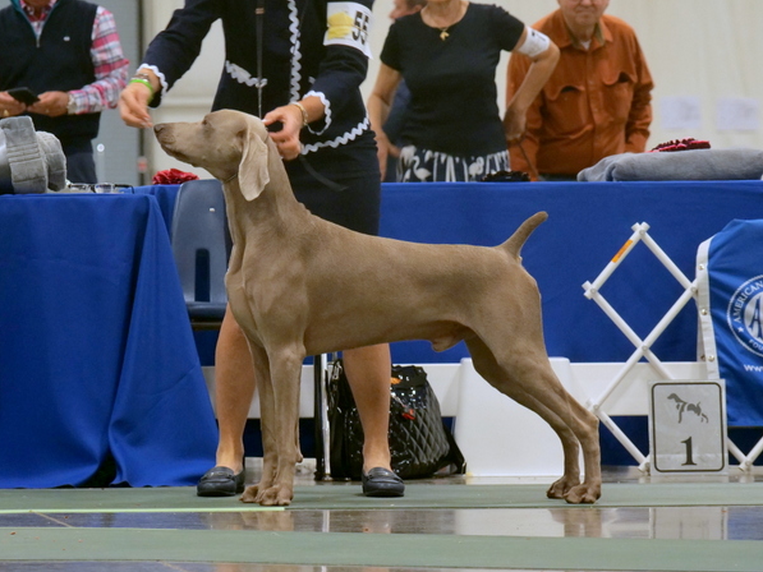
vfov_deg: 7.4
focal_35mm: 201
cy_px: 287
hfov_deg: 9.8
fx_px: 4431
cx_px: 382
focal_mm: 100
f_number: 4
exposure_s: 1/60
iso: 800
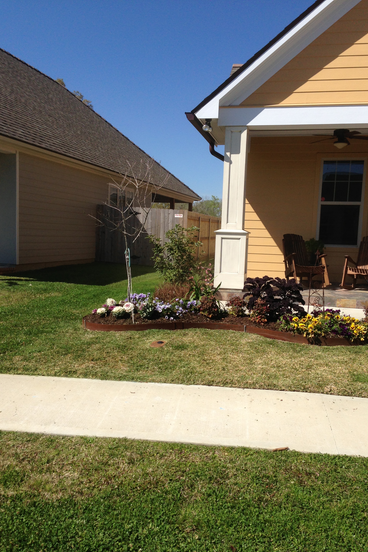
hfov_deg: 37.9
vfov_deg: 54.4
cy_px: 281
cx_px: 187
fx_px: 537
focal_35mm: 35
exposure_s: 1/2169
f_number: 2.4
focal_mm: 4.13
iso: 50
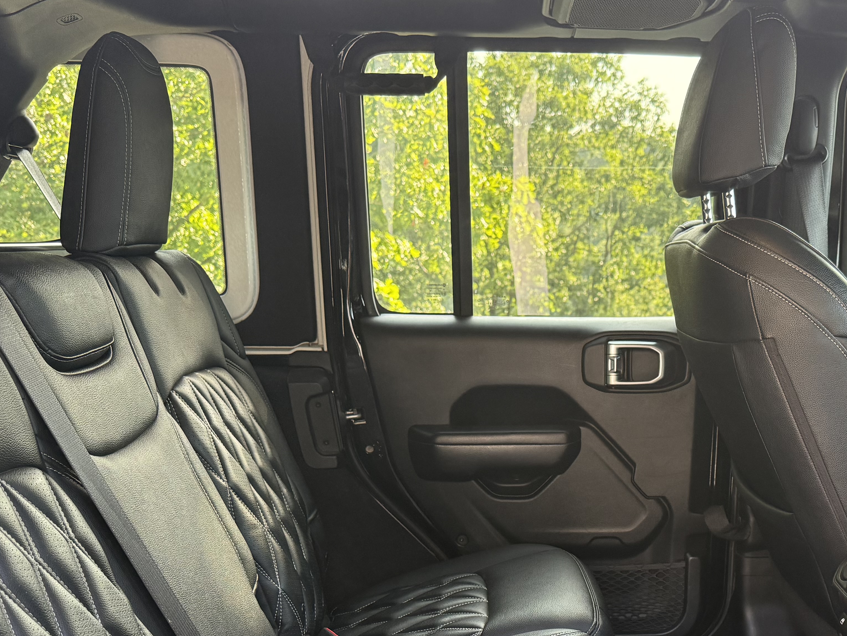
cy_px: 567
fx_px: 1101
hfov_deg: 41.5
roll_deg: +0.5
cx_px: 571
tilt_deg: -17.4
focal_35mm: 45
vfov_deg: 30.8
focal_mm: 6.76
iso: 200
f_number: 1.78
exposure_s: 1/107
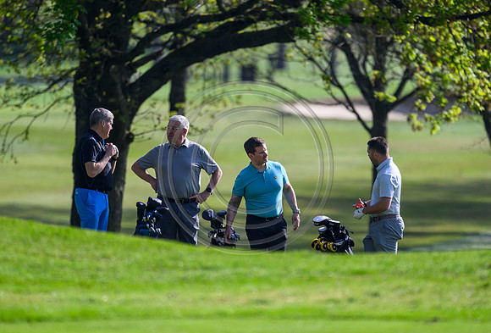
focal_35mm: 678
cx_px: 253
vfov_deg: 2.0
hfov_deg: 3.0
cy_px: 199
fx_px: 9298
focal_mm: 560
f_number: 4
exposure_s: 1/3200
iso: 500
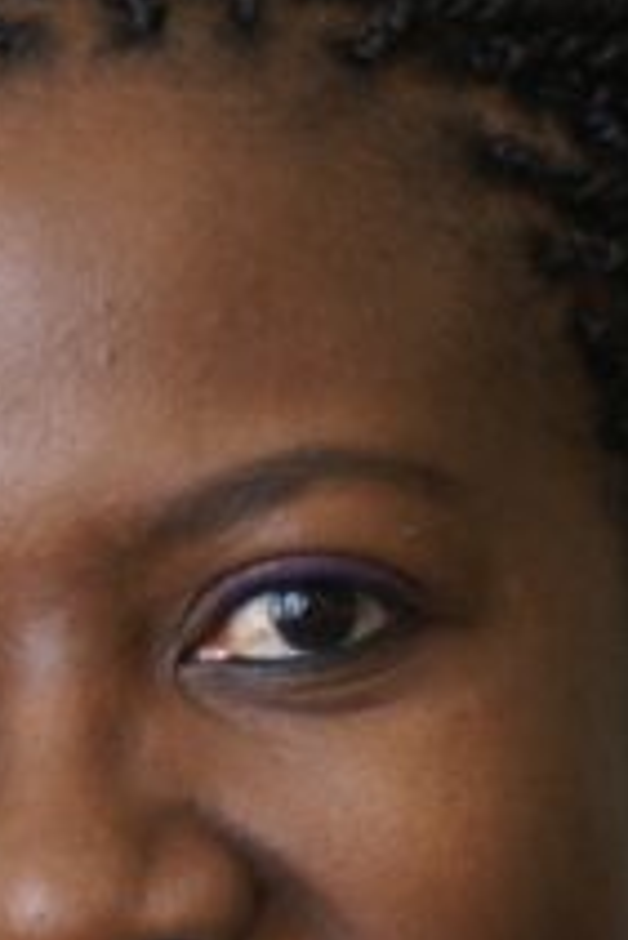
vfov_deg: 5.6
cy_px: 1020
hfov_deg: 3.8
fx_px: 9508
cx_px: 69
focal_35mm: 364
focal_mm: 50
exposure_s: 1/25
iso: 200
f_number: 5.6
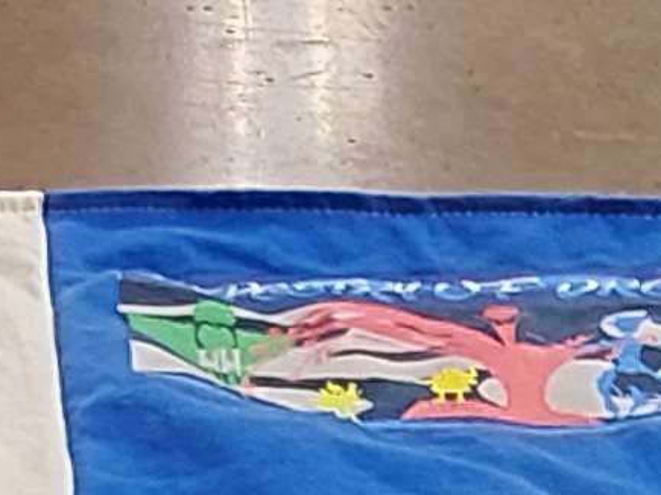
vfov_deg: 6.1
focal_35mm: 210
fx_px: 4009
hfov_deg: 9.4
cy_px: 1834
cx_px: 50
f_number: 1.9
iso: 64
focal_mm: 2.91
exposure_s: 1/60
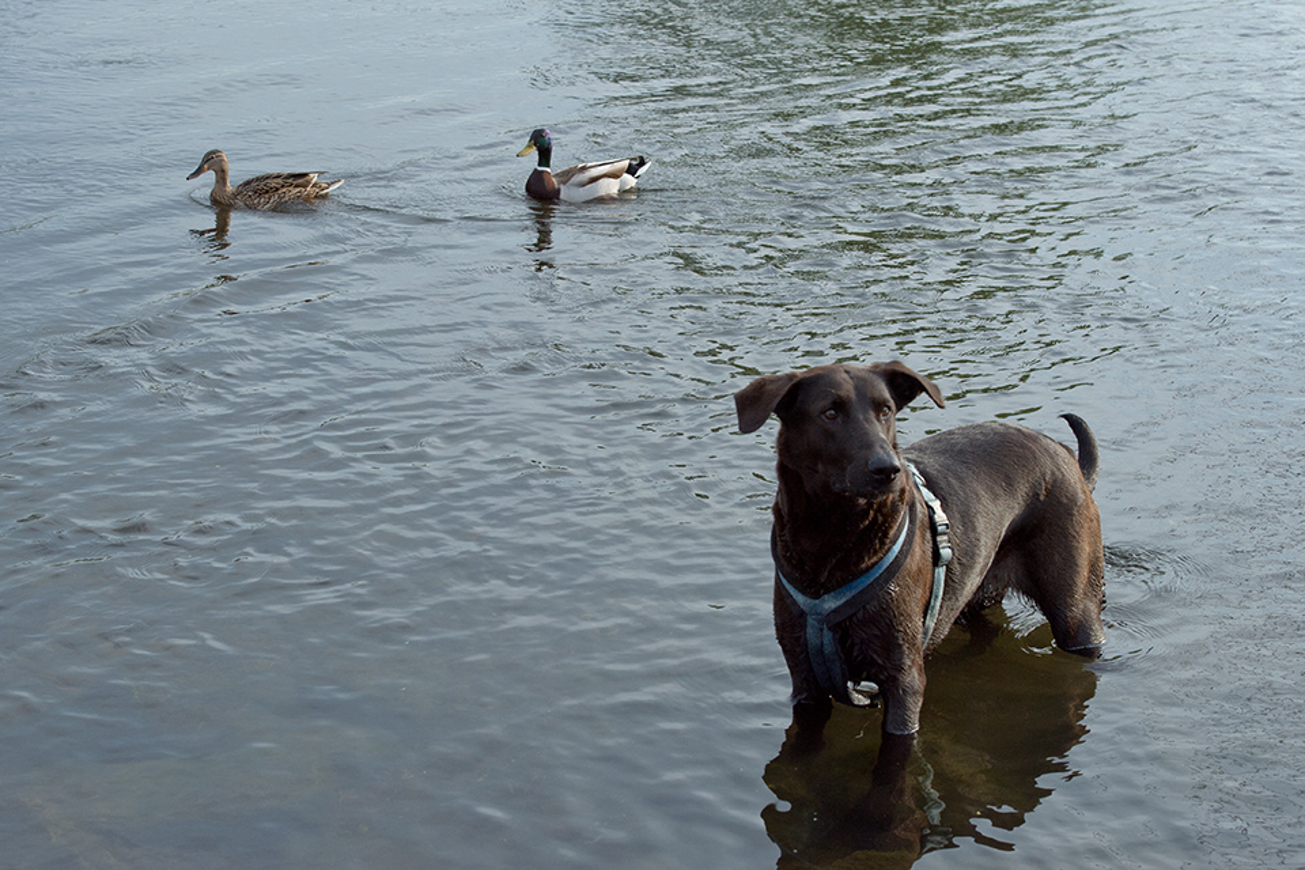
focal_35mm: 70
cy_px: 435
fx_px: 2537
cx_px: 652
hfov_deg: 28.8
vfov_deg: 19.5
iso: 320
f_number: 9
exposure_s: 1/800
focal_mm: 70
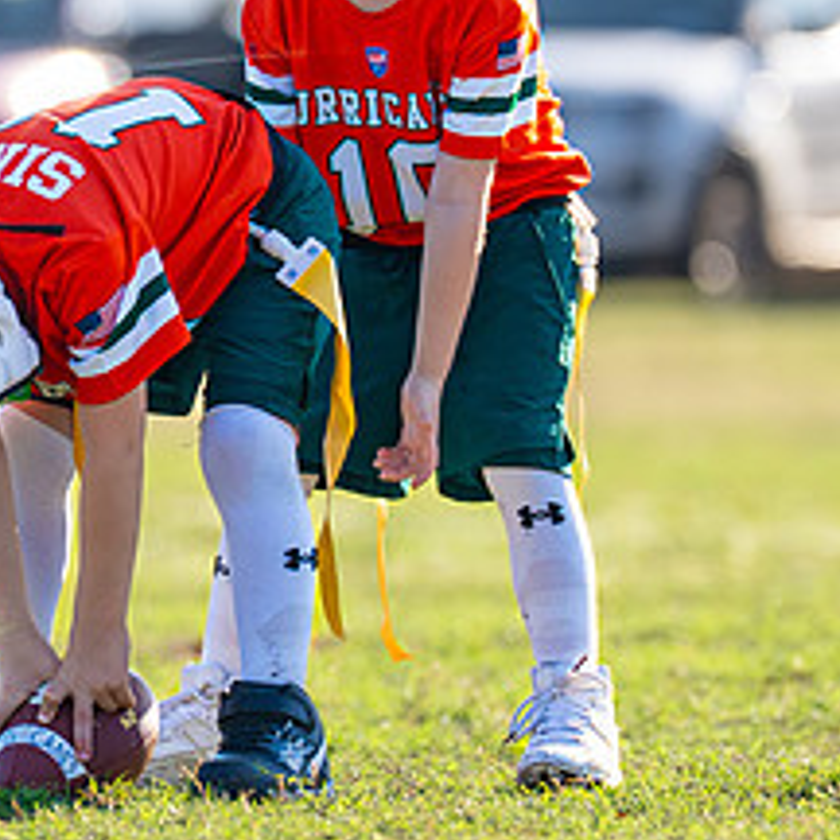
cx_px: 135
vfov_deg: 2.2
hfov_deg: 2.2
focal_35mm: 781
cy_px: 443
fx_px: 21442
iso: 250
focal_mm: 200
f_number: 2.8
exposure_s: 1/2000
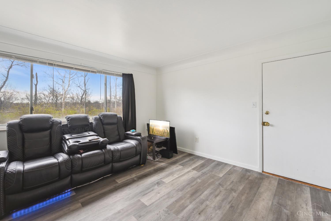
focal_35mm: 15
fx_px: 138
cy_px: 110
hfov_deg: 100.4
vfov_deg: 77.3
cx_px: 166
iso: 400
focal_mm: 15
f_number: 8
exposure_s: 1/80
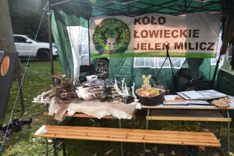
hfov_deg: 59.5
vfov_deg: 41.7
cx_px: 117
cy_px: 78
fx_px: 205
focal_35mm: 32
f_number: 8
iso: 400
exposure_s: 1/250
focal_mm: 21
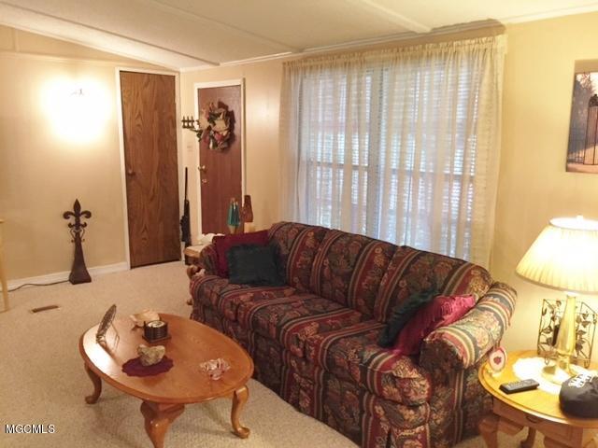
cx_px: 299
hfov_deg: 61.7
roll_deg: -2.2
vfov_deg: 48.2
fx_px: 501
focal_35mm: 29
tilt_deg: -10.0
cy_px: 224
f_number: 2.2
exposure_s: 1/24
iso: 250
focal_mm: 4.15
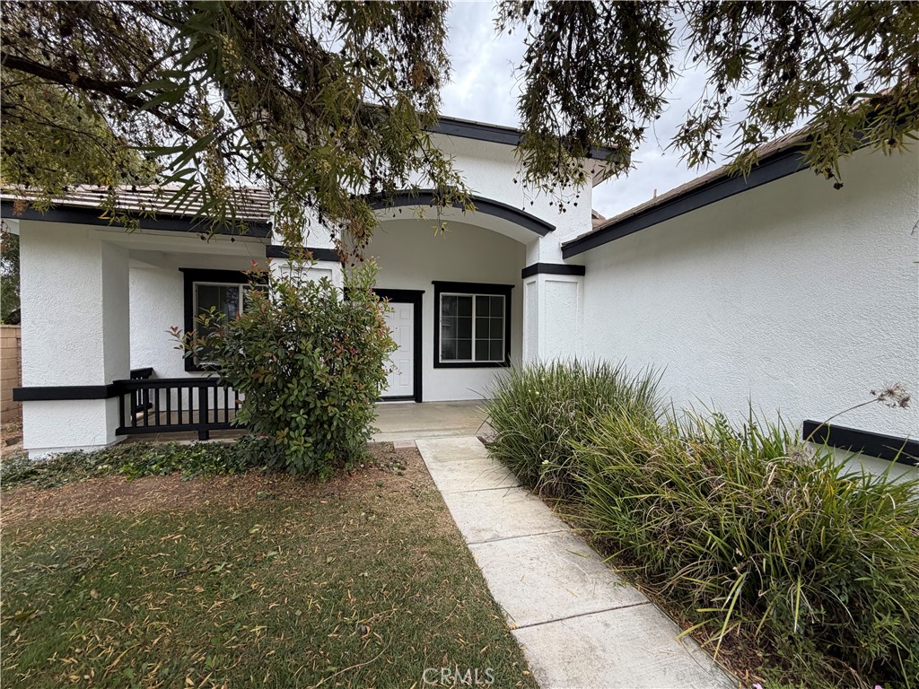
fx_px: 372
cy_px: 344
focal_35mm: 14
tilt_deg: +0.7
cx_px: 460
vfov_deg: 85.7
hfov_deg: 102.1
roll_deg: -1.9
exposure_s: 1/468
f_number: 2.2
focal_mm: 2.22
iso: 64
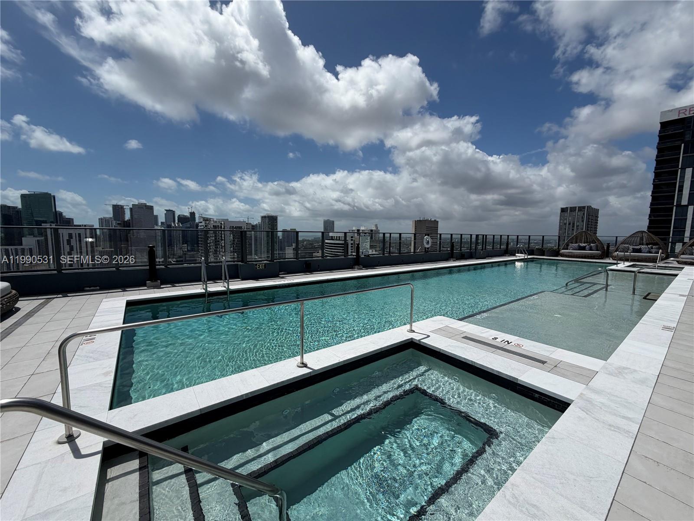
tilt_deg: -5.4
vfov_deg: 85.7
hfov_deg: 102.1
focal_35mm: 14
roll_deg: -1.2
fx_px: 281
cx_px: 347
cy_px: 260
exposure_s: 1/3891
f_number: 2.2
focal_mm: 2.22
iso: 20
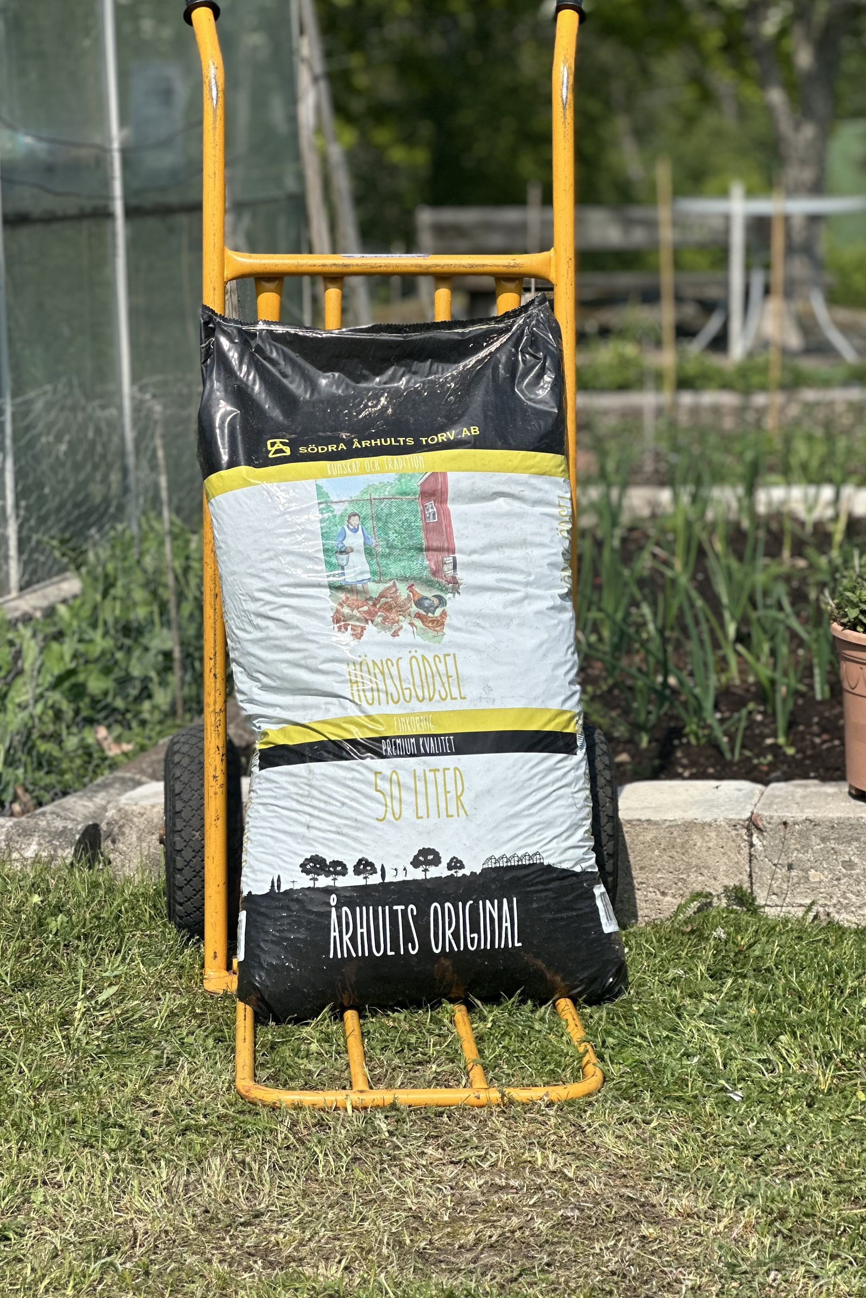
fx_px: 3536
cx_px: 440
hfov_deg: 14.0
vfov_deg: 20.8
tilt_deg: -5.6
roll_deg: +1.3
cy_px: 561
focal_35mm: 98
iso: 32
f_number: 2.8
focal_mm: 9
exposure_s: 1/986
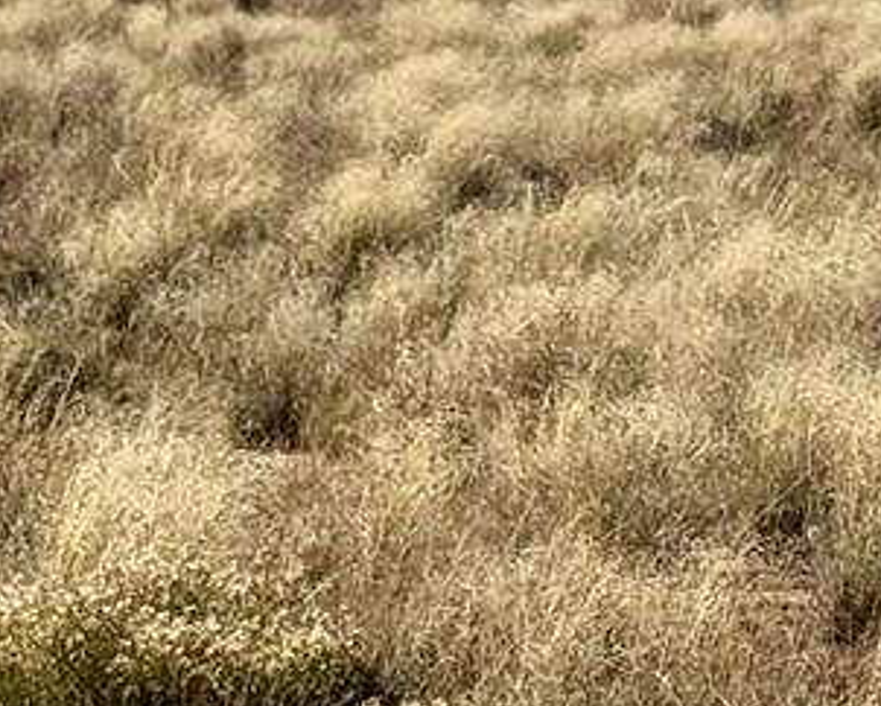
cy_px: -423
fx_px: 6471
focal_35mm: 248
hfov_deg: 7.3
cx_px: 2074
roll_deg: -0.1
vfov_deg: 6.2
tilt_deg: +2.1
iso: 64
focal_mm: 6.76
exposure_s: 1/7937
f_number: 1.78
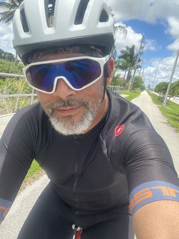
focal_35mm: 30
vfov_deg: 60.0
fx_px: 207
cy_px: 120
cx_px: 90
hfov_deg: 46.8
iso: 32
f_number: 2.2
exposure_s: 1/324
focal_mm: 2.71
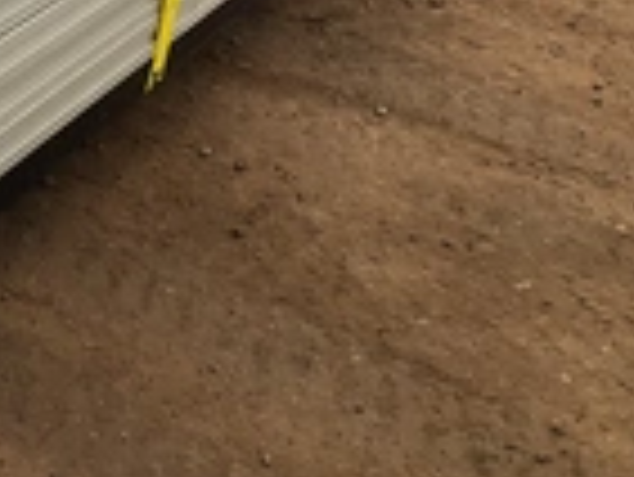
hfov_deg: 21.6
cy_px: -158
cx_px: -180
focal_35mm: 82
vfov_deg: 16.9
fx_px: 1503
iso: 25
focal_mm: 3
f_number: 1.8
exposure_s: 1/122
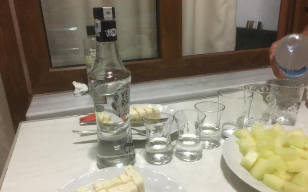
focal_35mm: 31
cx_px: 154
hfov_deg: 61.2
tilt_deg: -16.9
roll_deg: +2.2
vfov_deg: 40.6
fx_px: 260
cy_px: 105
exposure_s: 1/17
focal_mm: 4.15
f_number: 2.2
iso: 320
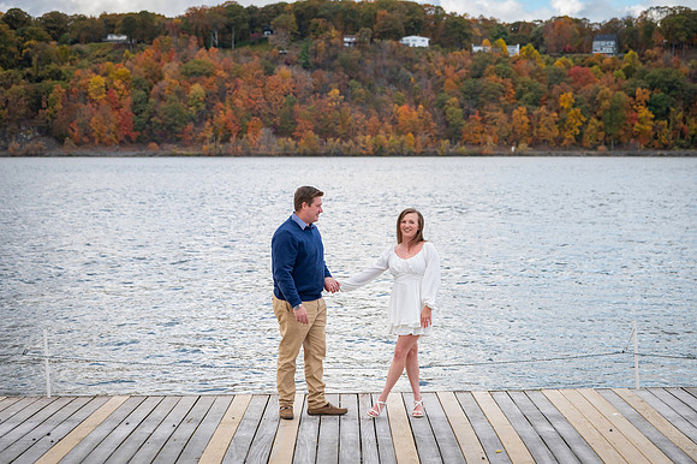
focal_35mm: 71
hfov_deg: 28.3
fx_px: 1380
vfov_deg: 19.1
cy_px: 232
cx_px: 348
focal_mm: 70
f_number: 4.5
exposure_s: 1/4000
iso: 1250
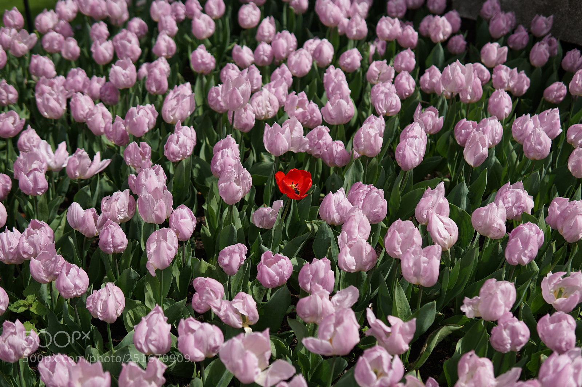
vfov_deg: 29.9
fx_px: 727
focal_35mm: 45
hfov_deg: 43.6
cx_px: 291
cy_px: 194
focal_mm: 30
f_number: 2.2
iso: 100
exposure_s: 1/4000
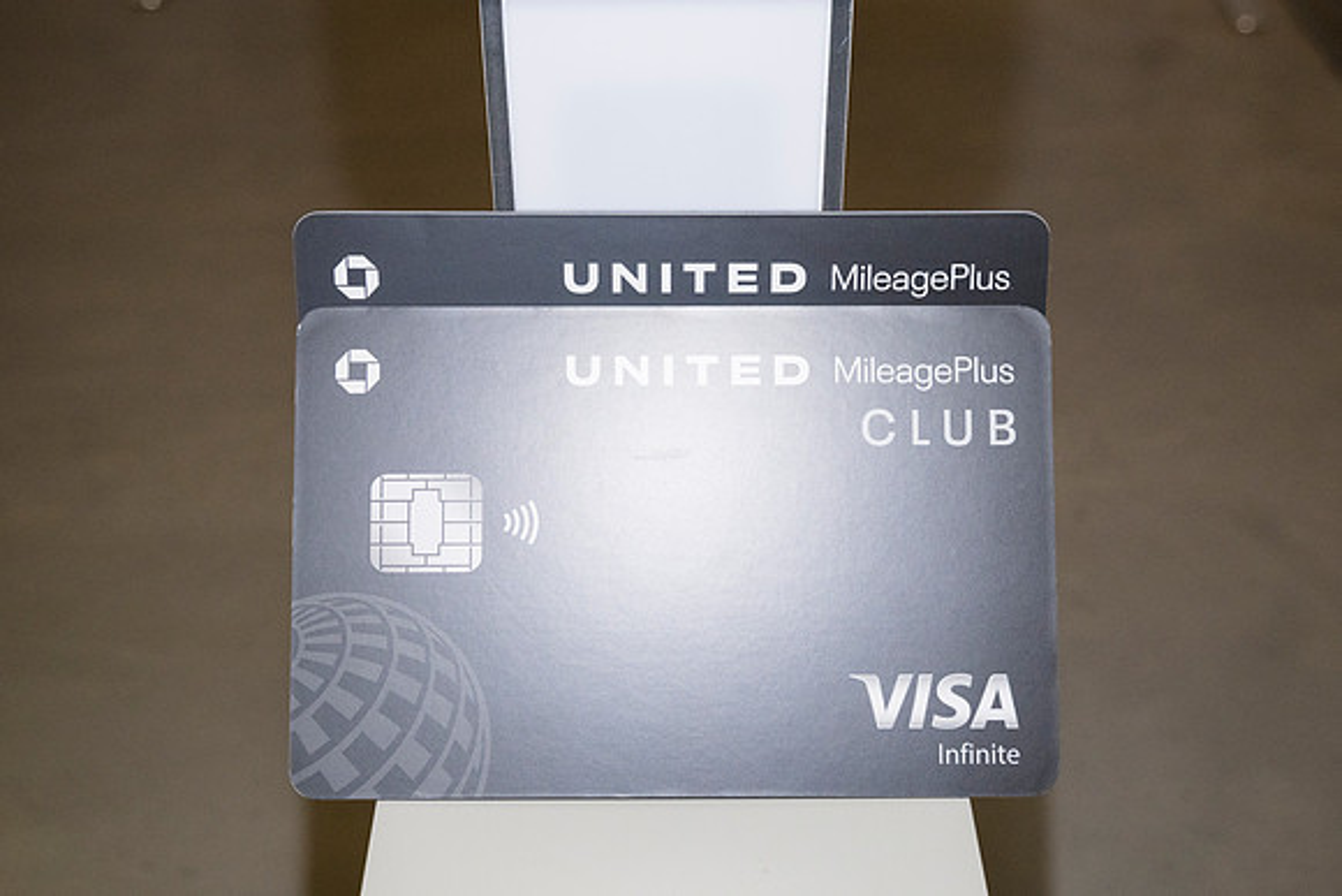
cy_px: 448
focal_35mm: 49
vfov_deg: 27.5
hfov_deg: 40.3
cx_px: 671
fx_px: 1827
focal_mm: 49
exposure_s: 1/125
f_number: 4
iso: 3200
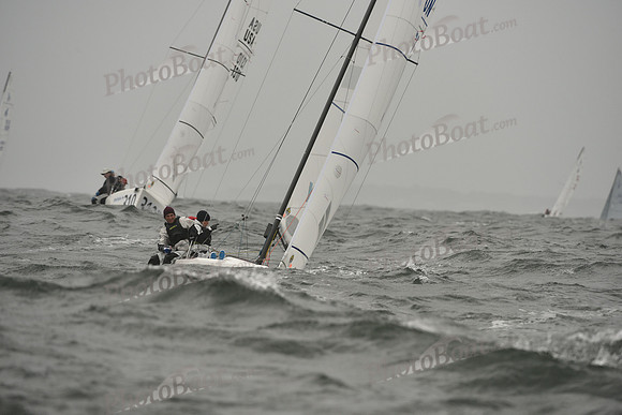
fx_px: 6221
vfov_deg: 3.8
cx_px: 311
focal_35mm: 360
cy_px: 208
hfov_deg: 5.7
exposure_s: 1/1000
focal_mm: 360
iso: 400
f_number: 6.3
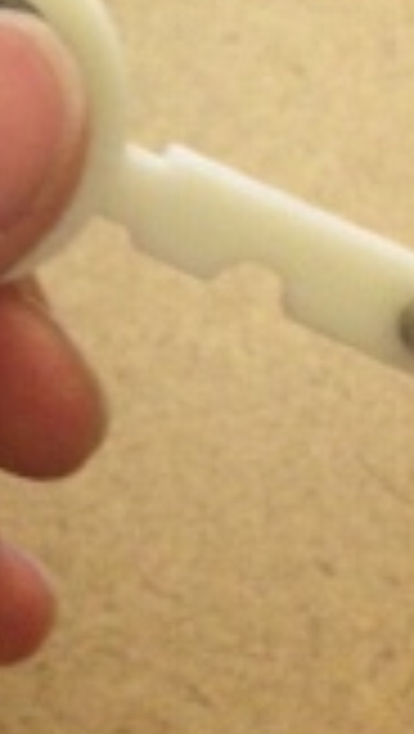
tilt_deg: -55.1
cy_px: 41
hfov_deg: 13.5
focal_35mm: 88
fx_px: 1713
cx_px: -63
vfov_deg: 23.4
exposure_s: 1/20
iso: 400
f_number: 2.4
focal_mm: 4.12
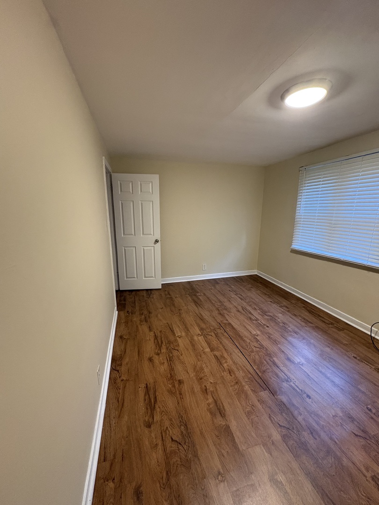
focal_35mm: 14
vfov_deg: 102.1
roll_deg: -0.5
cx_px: 190
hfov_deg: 85.7
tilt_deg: -12.4
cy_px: 252
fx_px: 204
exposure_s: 1/60
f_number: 2.2
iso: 500
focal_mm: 2.22
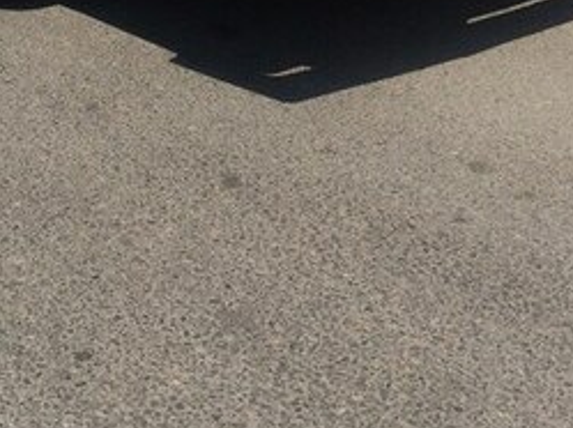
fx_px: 1273
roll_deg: +0.2
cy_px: -128
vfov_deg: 17.9
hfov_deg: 25.0
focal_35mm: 77
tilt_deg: -7.3
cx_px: 131
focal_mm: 4.15
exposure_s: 1/4566
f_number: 2.2
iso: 32
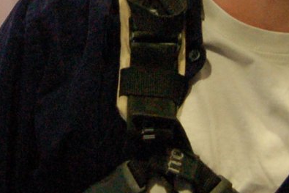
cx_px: 40
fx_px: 1340
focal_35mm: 167
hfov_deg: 12.2
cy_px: -42
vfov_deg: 8.1
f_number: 2.8
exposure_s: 1/125
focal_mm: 22
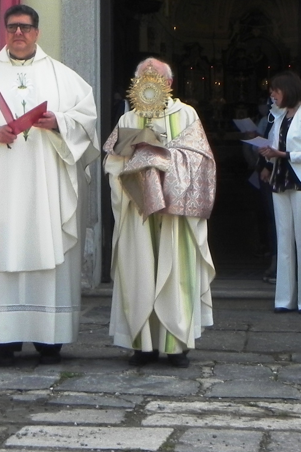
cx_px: 103
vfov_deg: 21.7
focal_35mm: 93
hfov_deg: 14.7
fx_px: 1167
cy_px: 115
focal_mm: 6.6
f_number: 8
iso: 160
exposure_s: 1/98.8
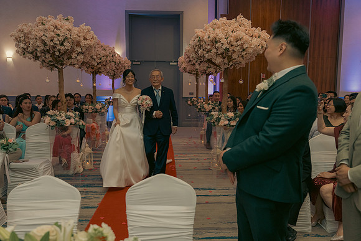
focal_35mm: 31
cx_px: 180
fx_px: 311
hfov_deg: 60.3
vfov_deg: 42.3
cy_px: 120
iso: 2500
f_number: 3.5
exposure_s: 1/160
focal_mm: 31
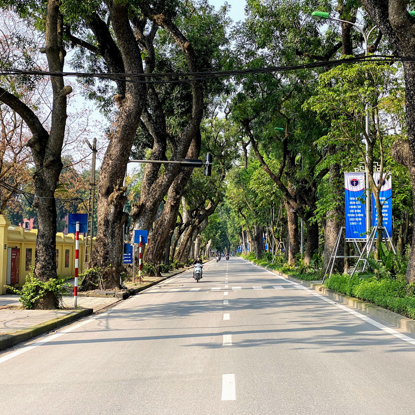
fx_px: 841
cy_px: 208
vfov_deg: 27.7
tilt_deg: +3.6
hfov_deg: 27.7
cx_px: 245
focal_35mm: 62
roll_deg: -0.8
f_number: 2
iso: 20
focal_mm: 6
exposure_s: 1/786
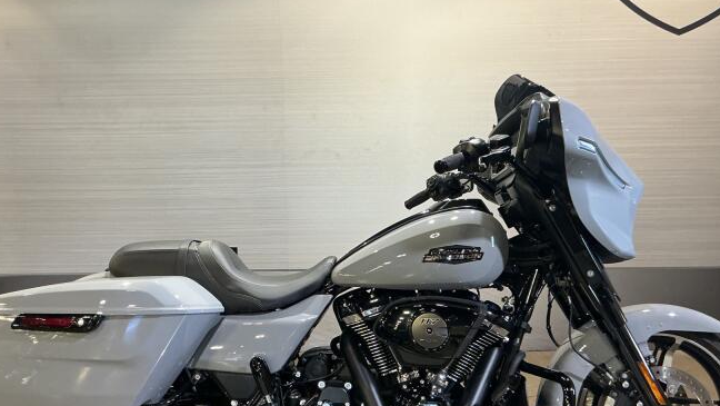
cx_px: 342
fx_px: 745
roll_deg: -0.3
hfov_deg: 51.6
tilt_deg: -12.6
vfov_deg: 30.4
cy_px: 234
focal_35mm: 39
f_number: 1.8
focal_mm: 3
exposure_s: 1/60
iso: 80
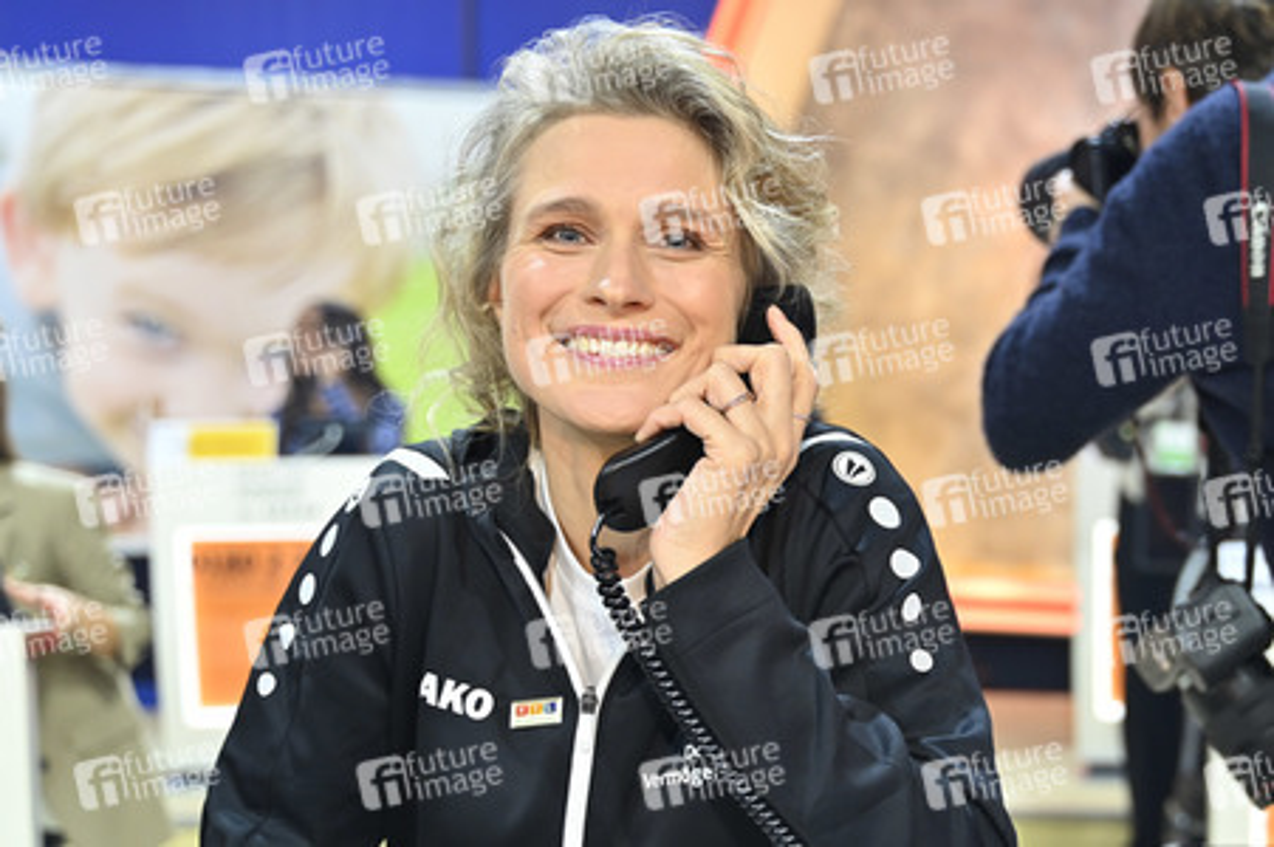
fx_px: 1450
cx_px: 637
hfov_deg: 47.4
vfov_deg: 32.6
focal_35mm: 41
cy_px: 424
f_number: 2.8
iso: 1250
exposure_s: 1/200
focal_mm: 41
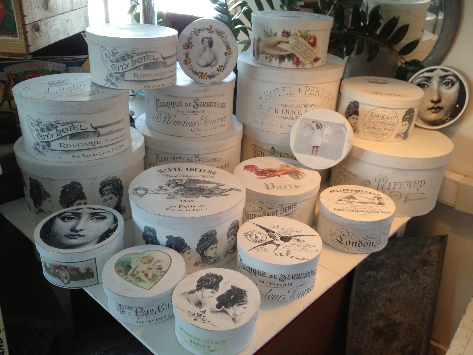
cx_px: 236
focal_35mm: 35
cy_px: 178
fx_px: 478
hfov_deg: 52.6
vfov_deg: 40.7
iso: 64
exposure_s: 1/20
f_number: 2.4
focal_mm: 4.28
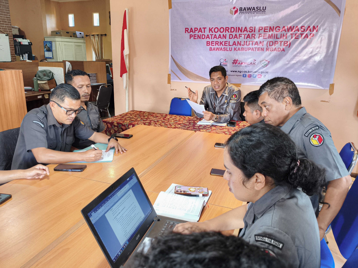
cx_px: 179
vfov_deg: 53.1
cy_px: 134
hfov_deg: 67.3
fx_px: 269
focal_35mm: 26
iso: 320
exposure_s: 1/59.9
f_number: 1.5
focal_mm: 4.94
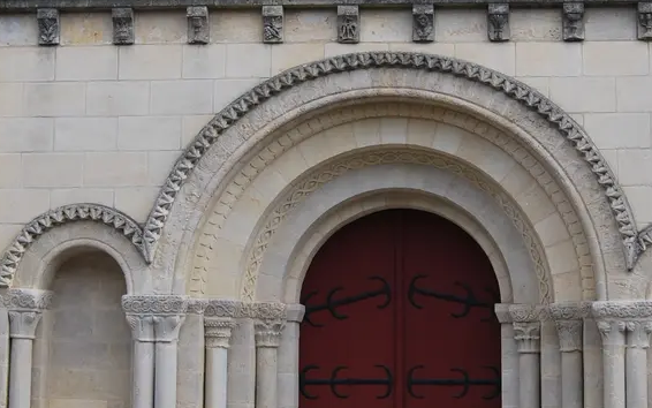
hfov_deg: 23.0
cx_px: 388
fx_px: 1600
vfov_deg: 14.5
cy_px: 133
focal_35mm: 90
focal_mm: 26
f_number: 7.1
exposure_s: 1/200
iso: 100
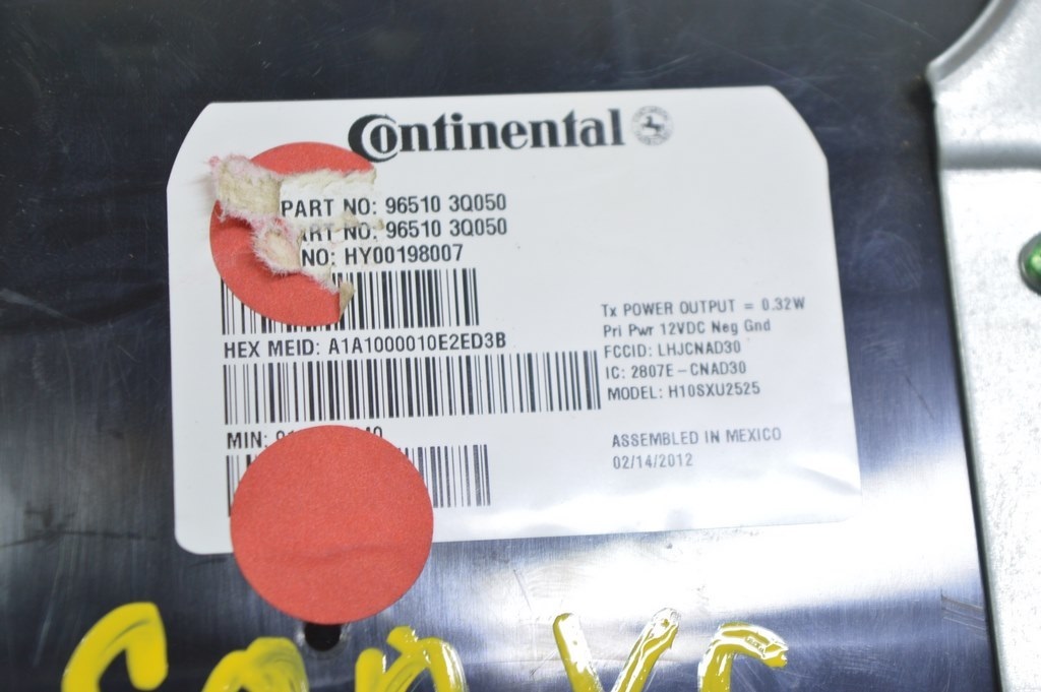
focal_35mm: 82
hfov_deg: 24.6
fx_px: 2384
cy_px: 346
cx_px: 520
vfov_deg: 16.5
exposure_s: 1/20
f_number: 5.6
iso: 400
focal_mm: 55
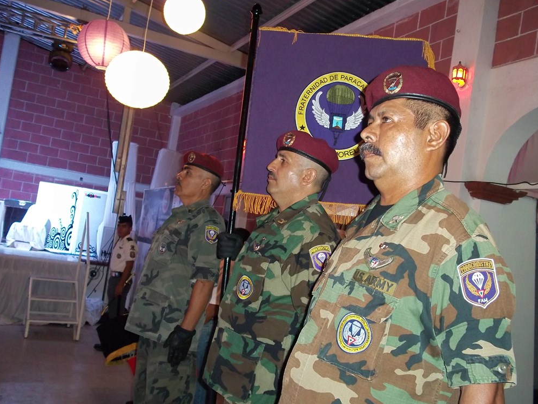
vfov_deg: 38.7
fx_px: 575
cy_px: 205
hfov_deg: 50.1
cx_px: 265
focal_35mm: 37
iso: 320
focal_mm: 6.5
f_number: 3.1
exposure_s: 1/30
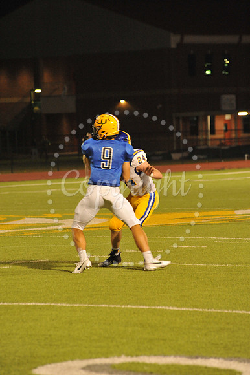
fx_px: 2086
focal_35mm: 200
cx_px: 125
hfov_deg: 6.9
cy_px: 188
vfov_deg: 10.3
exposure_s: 1/200
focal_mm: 200
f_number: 5.6
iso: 5000
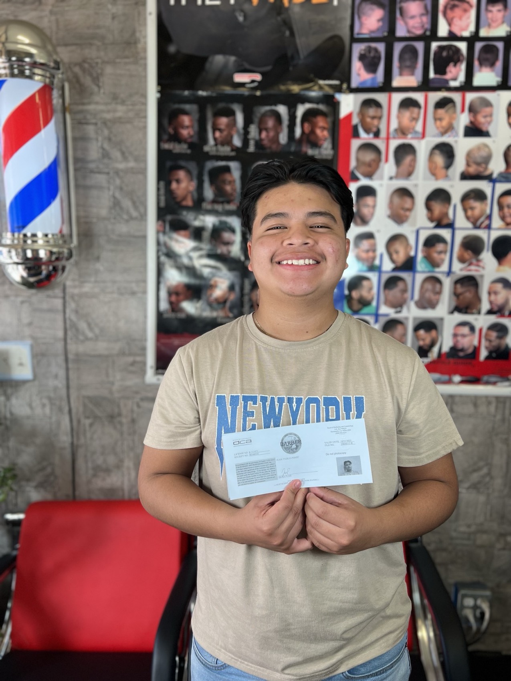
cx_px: 256
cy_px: 340
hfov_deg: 53.1
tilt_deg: -8.9
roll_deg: +0.1
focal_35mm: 26
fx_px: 512
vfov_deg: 67.3
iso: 40
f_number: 1.5
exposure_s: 1/120
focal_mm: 5.7
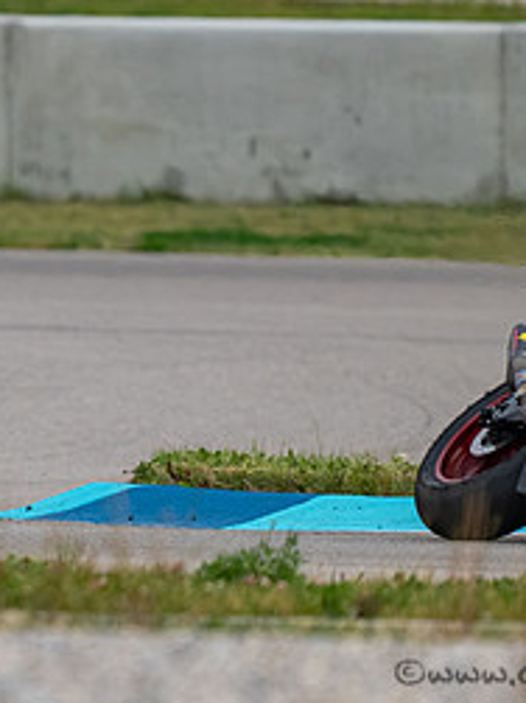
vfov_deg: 1.1
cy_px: 364
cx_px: -250
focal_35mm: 1765
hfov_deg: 0.8
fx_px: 35790
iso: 800
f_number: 6.3
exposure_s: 1/1250
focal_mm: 600
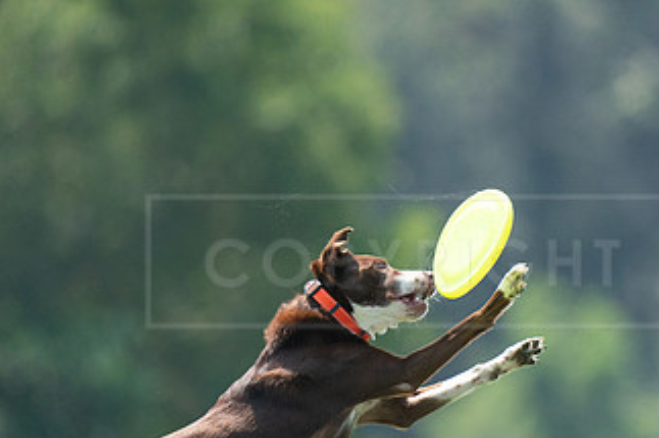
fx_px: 19741
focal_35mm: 1079
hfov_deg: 1.9
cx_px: 341
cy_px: 296
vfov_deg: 1.3
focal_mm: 600
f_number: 6.3
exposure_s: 1/4000
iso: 2500
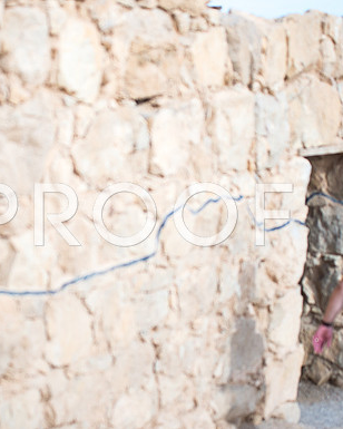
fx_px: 1256
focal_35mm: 99
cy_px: 214
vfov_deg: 19.4
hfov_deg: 15.5
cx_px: 134
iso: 200
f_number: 2.8
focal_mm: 70
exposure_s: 1/4000
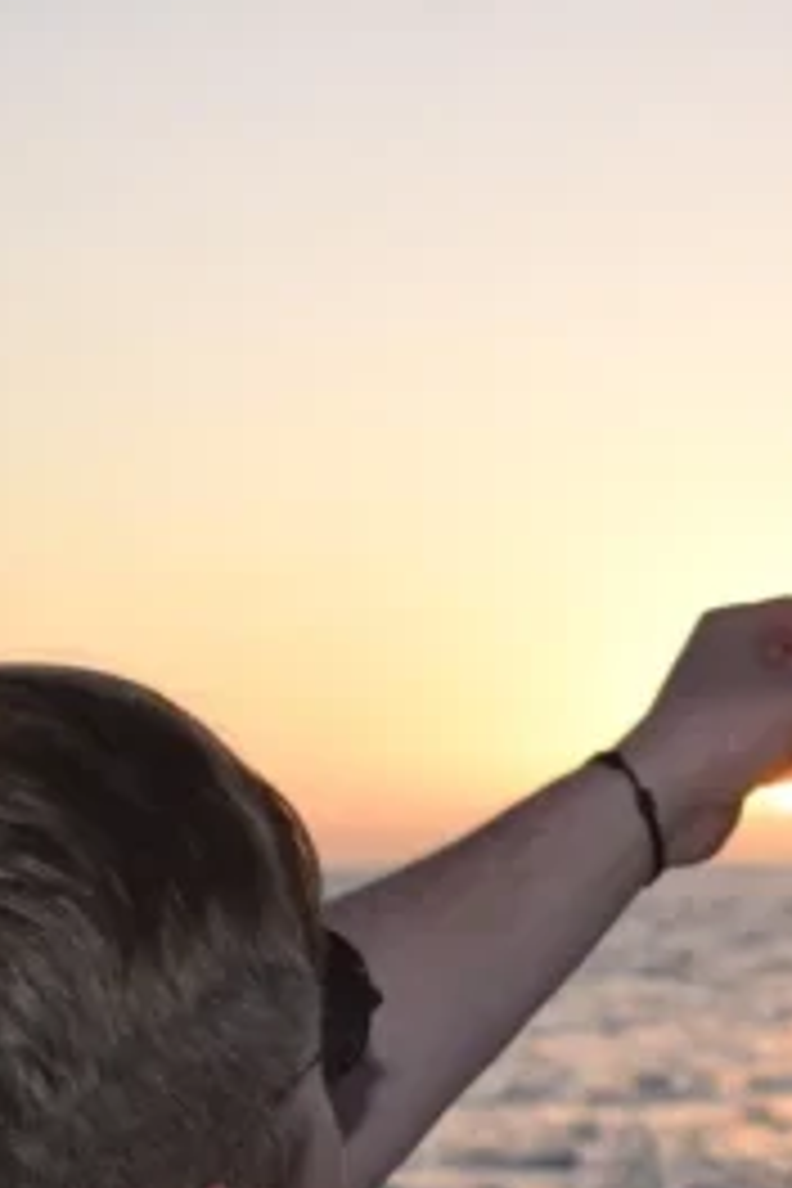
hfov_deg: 10.8
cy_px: 932
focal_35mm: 126
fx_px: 4173
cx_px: 423
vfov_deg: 16.1
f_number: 5
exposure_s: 1/200
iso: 110
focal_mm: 29
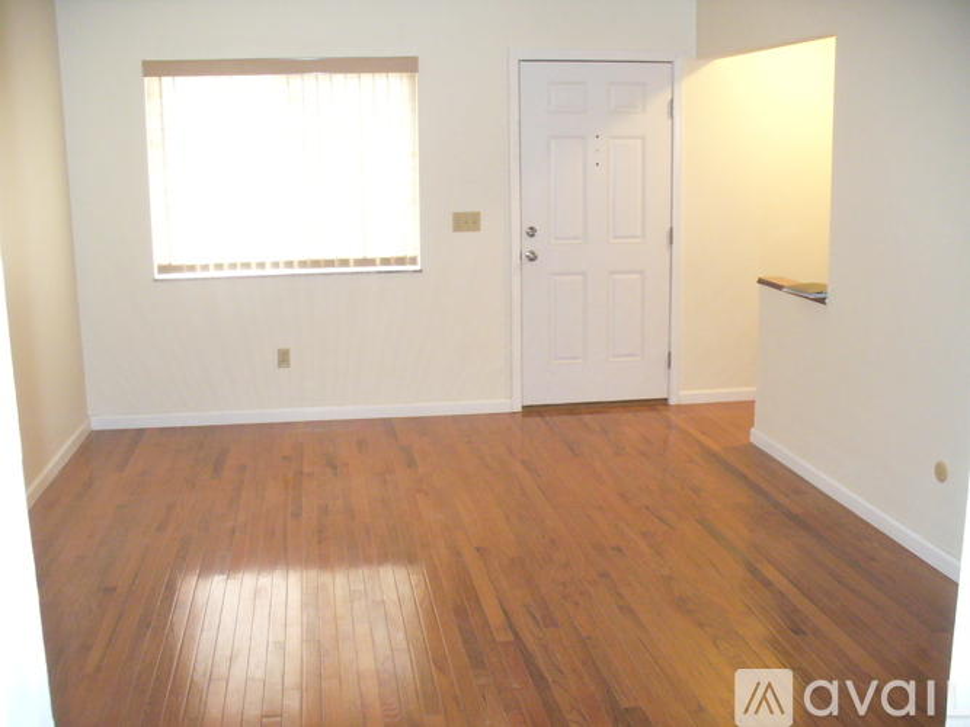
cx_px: 485
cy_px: 364
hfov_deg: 50.1
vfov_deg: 38.7
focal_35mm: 37
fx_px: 1037
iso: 320
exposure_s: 1/30
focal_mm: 6.1
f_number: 2.8
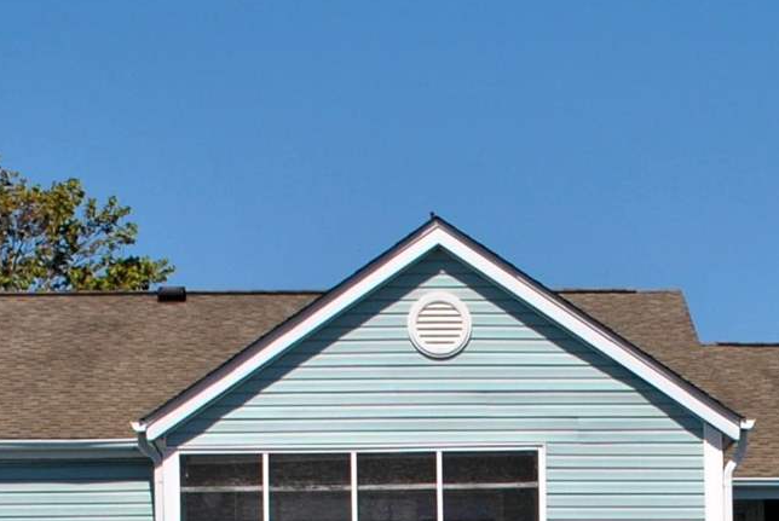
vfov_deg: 7.0
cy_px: 1177
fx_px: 4029
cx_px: 786
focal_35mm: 186
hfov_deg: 10.9
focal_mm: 26
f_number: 9
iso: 100
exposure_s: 1/320
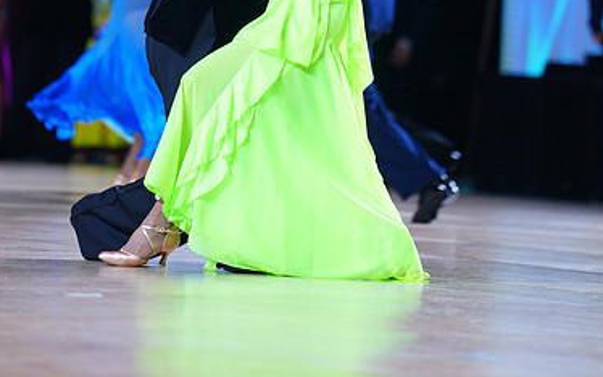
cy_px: -68
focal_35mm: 288
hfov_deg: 7.3
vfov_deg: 4.6
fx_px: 4734
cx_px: 304
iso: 1250
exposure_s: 1/640
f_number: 2.8
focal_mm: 182
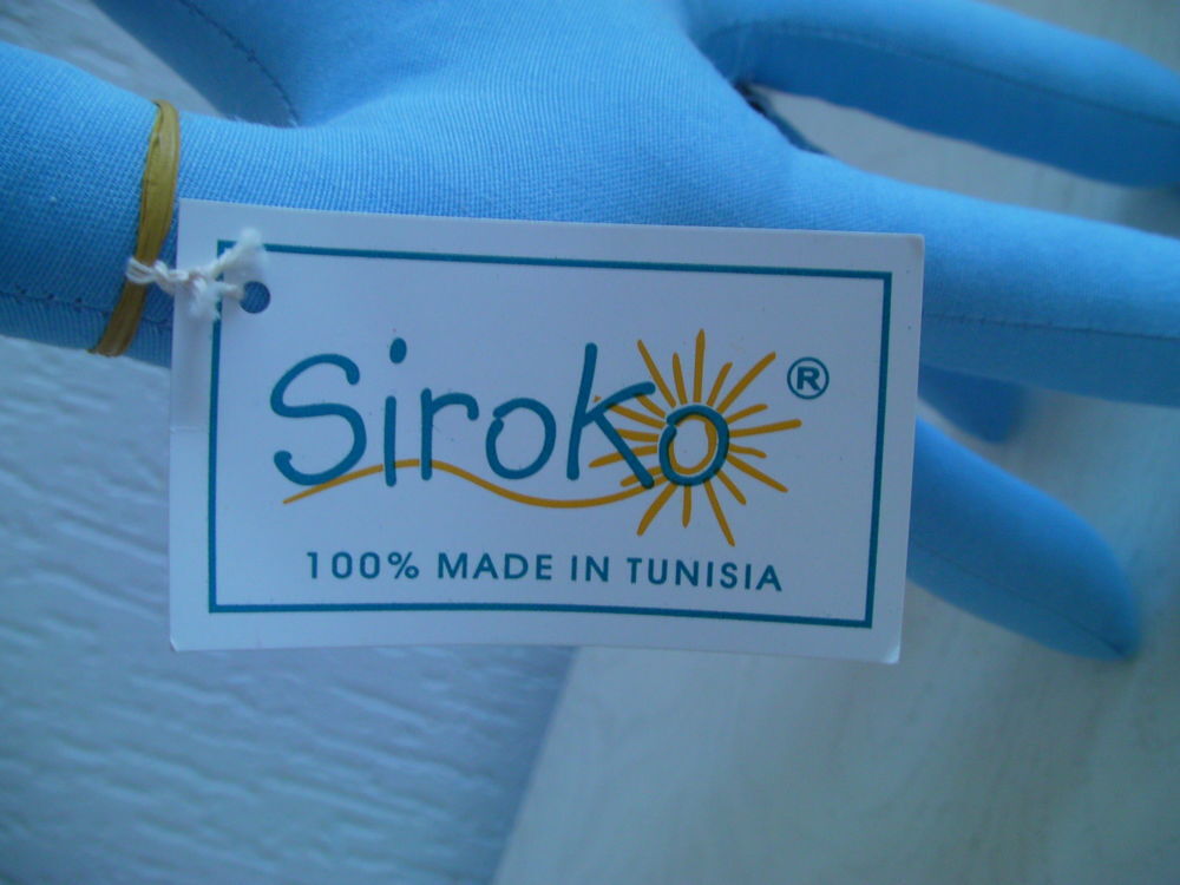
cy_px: 442
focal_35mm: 38
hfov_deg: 49.0
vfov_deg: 37.7
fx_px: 1295
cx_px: 590
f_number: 3.5
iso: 89
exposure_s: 1/30
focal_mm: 6.3
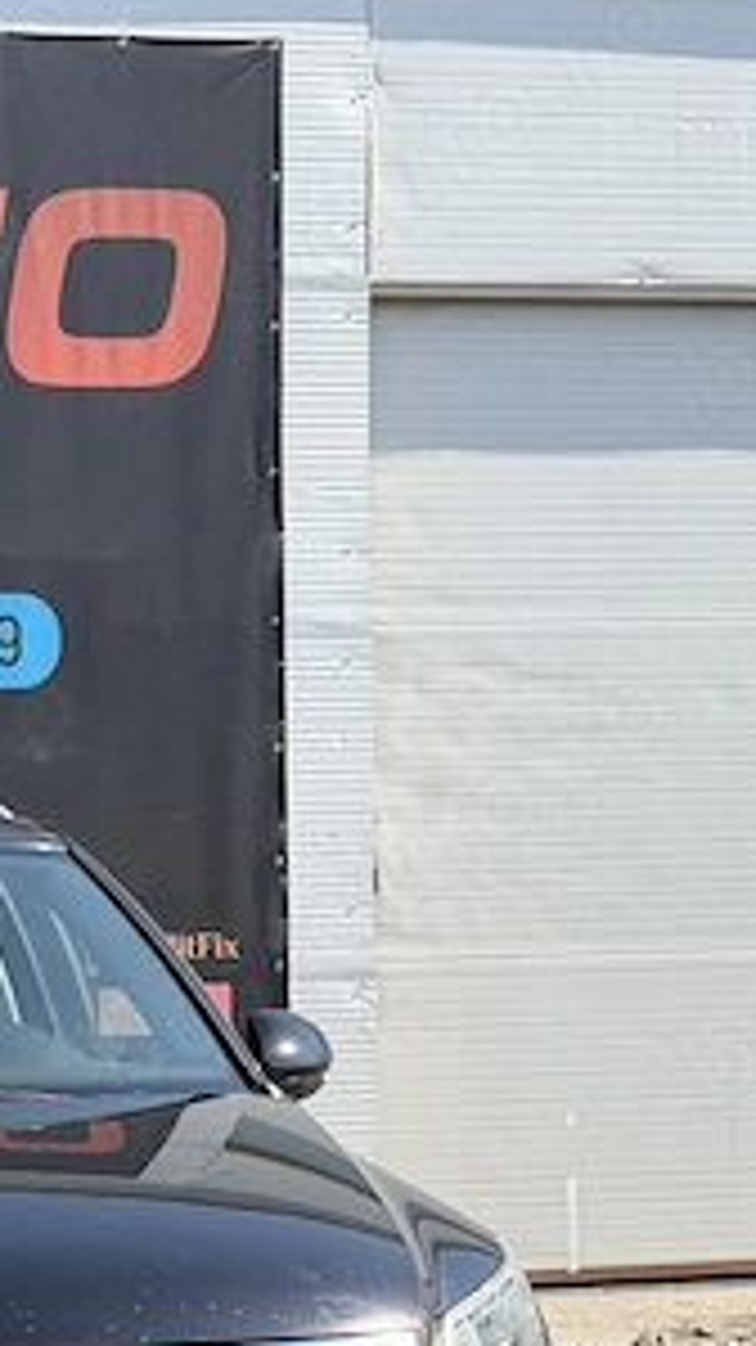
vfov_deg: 20.3
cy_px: 945
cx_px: -459
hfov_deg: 11.0
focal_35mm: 105
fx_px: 3745
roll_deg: +1.5
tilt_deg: -0.2
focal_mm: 6.76
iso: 80
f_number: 1.78
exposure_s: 1/2976
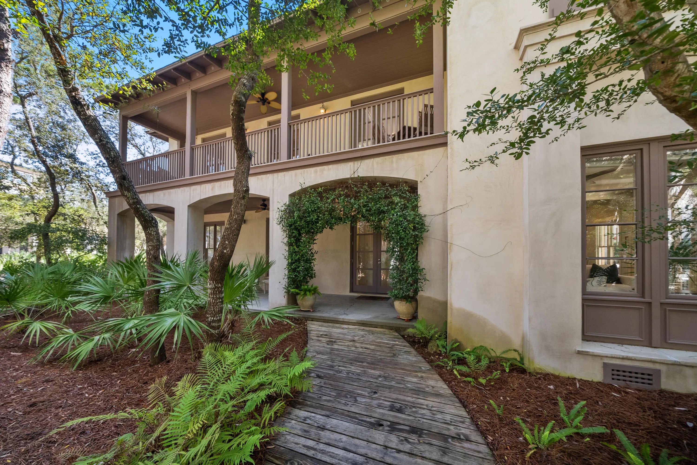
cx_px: 348
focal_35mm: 12
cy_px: 232
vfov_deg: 90.1
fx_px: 232
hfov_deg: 112.6
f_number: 7.1
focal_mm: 12
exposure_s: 1/60
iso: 400
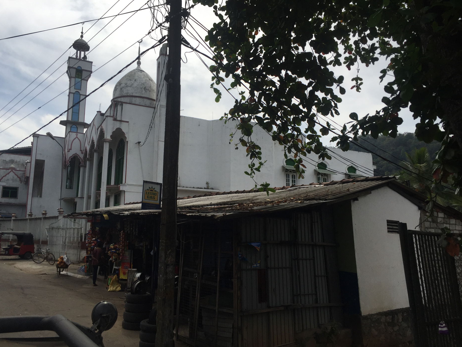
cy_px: 175
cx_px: 226
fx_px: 400
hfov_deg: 60.0
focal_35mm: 30
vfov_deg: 46.8
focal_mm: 4.15
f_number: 2.2
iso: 32
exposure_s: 1/3300
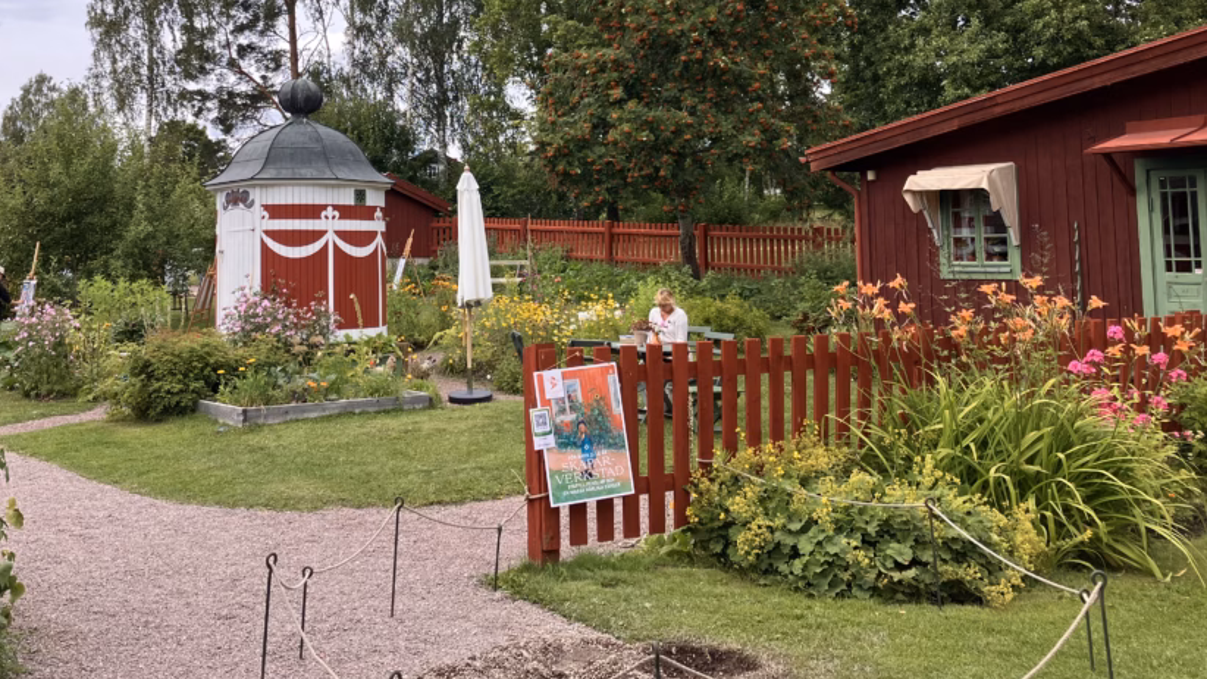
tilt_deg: +5.5
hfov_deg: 52.3
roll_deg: +0.0
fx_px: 1216
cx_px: 458
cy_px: 156
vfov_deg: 30.6
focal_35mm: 38
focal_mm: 3.99
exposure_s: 1/934
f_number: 1.8
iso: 32
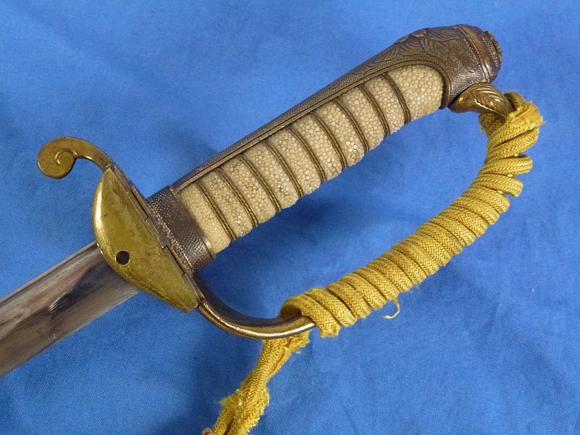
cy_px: 218
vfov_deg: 24.0
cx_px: 290
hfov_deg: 31.7
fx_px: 1022
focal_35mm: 61
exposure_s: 1/125
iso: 800
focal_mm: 10.9
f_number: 4.5
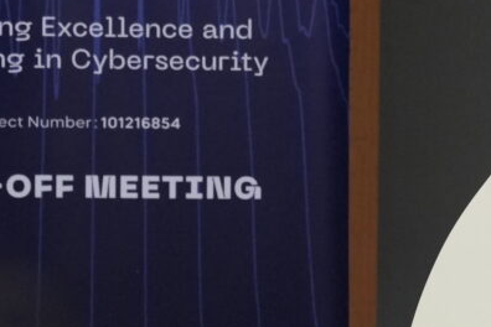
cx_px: 673
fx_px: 6164
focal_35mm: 452
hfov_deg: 4.5
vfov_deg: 3.0
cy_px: 281
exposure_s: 1/100
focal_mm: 70
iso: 2000
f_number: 4
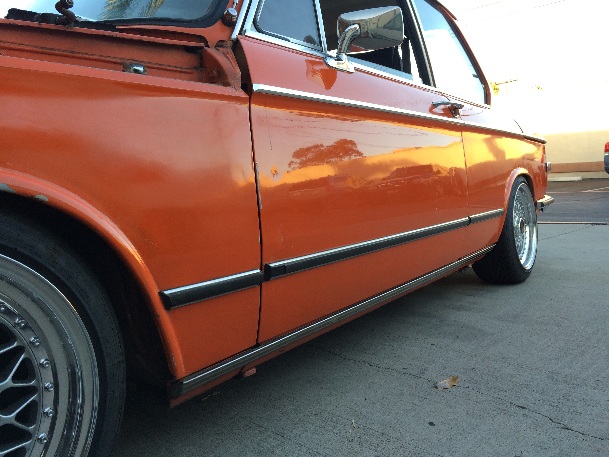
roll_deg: +1.9
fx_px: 510
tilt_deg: -5.8
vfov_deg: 48.2
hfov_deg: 61.7
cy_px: 228
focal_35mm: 29
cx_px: 304
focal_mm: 4.15
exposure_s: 1/120
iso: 40
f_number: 2.2
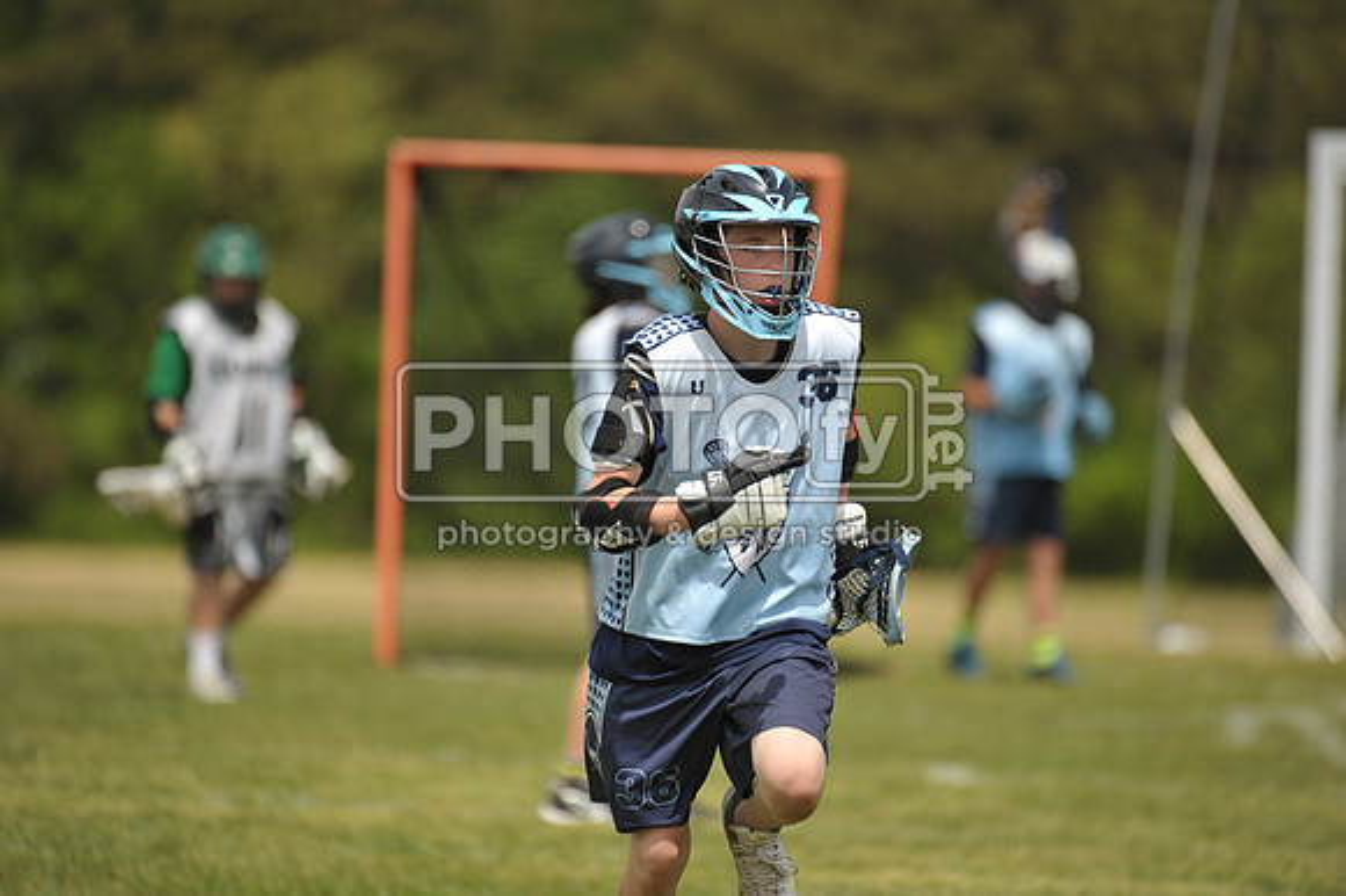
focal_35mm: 400
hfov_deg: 5.2
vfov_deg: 3.4
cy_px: 448
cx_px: 673
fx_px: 14946
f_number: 4
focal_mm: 400
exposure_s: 1/4000
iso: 800
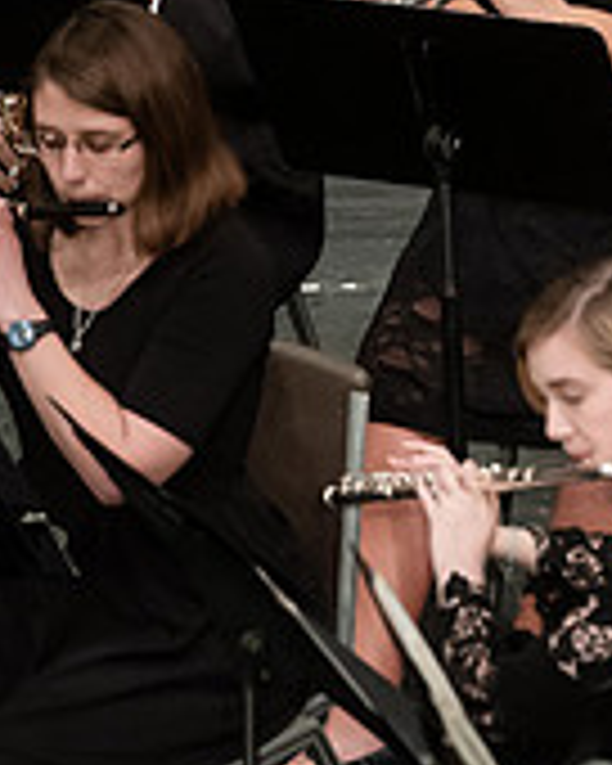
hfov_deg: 2.5
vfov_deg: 3.2
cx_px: 580
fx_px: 13788
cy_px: 34
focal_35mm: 609
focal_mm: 190
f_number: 3.5
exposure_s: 1/250
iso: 3200
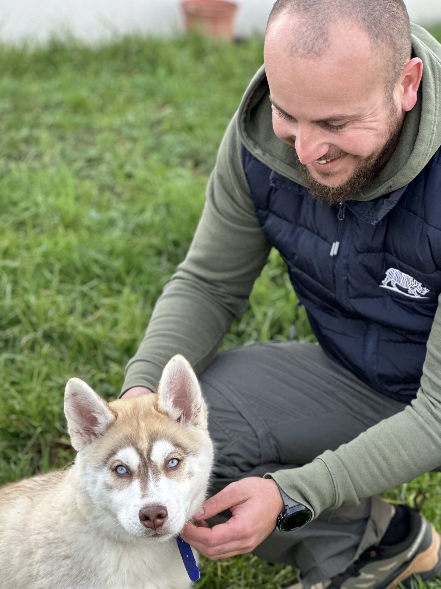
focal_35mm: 97
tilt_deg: -18.5
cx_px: 272
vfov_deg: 20.2
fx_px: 1648
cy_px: 368
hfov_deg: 15.2
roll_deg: -1.5
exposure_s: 1/121
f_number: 2.8
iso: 64
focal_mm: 9
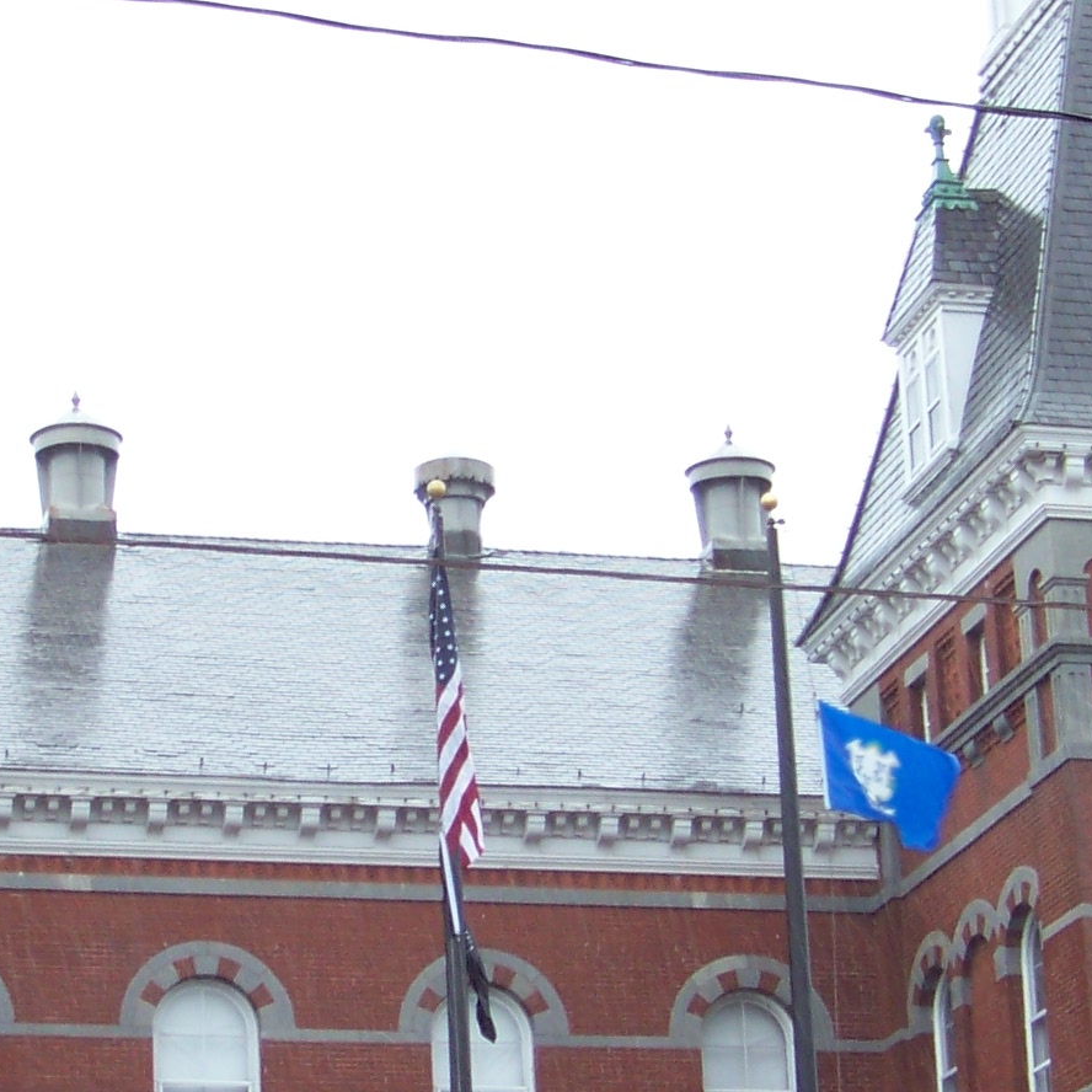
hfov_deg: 14.8
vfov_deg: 14.9
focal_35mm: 117
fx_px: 4176
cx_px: 252
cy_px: 689
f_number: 2.8
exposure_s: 1/40
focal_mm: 5.85
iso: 69
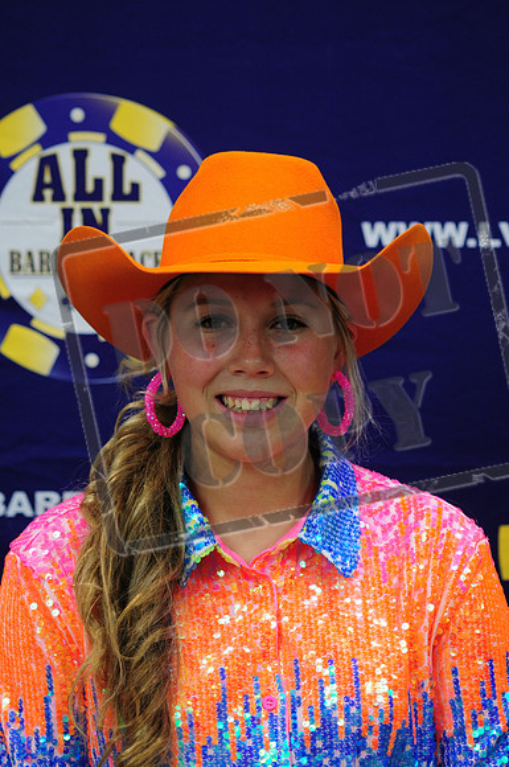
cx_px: 254
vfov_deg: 15.2
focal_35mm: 135
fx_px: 2871
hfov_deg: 10.1
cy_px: 384
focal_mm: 90
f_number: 4
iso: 640
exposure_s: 1/125
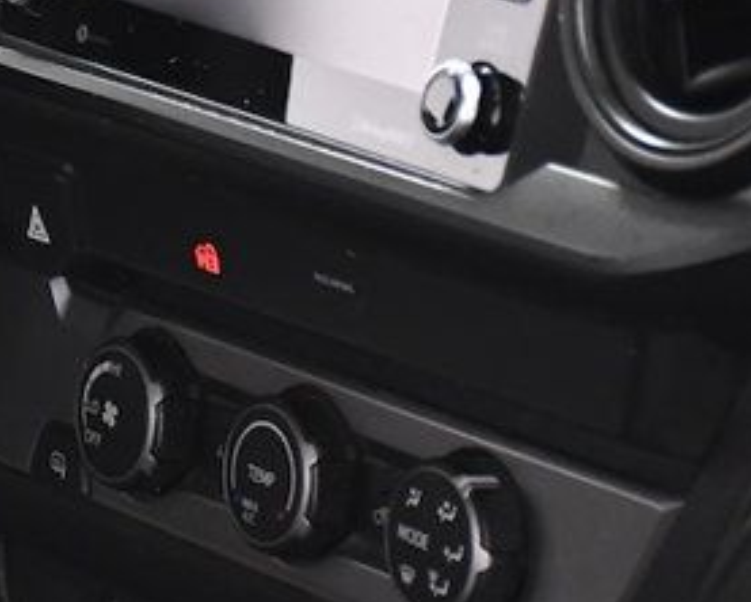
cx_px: -187
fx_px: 5783
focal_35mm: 260
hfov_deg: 7.4
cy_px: -104
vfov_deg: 5.9
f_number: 4.8
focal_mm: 50
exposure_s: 1/100
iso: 2500
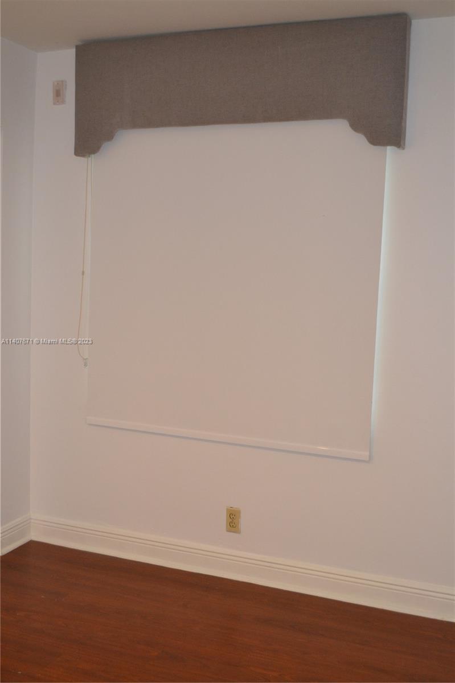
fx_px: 740
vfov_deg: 49.6
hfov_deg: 34.2
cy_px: 342
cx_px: 228
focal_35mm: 39
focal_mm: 26
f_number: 4.2
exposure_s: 1/60
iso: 1250
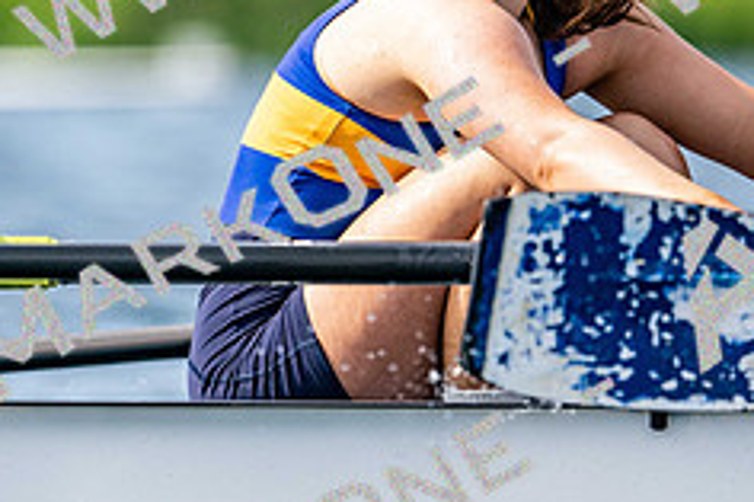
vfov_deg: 1.4
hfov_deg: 2.1
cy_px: 69
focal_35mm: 983
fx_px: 20573
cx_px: 409
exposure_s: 1/2500
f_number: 4.5
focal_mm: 400
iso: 320
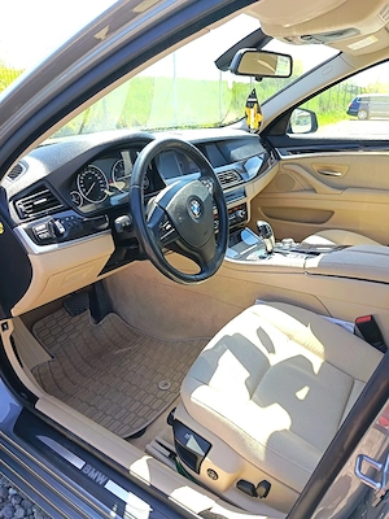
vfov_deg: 71.6
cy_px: 260
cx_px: 194
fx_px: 360
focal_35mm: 24
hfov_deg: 56.8
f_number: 1.75
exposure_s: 1/130
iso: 109
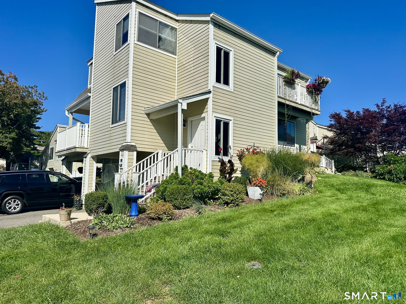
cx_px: 203
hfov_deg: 71.6
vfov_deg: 56.8
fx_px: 281
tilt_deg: +6.3
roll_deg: -0.9
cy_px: 152
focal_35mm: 24
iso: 80
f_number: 1.78
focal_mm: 6.86
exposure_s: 1/8929
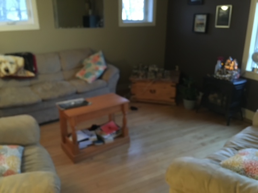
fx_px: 216
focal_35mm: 29
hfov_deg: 61.7
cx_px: 129
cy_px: 96
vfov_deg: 48.2
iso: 500
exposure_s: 1/15
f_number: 2.2
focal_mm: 4.15
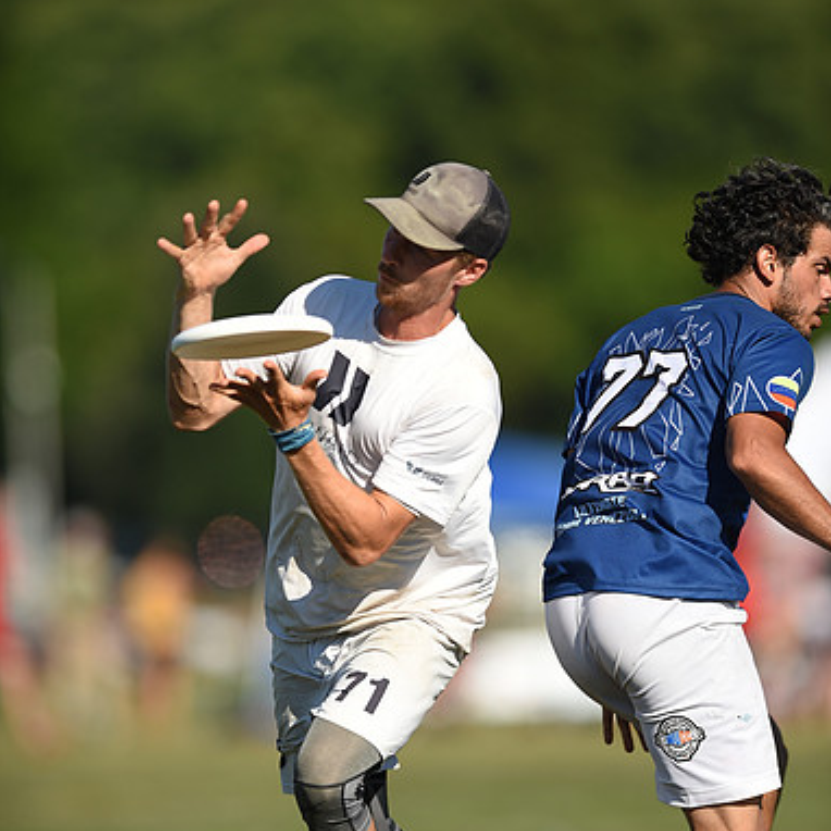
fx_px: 13987
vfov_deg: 3.4
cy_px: 492
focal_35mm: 515
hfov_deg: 3.4
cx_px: 417
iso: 100
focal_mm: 400
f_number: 3.5
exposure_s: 1/2000
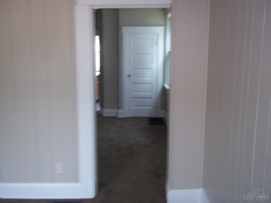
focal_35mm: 36
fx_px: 282
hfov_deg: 51.4
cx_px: 136
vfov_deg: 39.7
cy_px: 102
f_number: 3.1
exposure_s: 1/40
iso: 160
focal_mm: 6.5
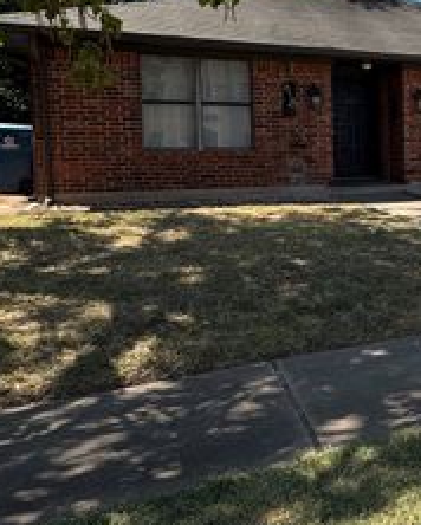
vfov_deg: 44.4
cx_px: 544
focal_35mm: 41
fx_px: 638
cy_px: 195
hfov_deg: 29.5
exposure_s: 1/1256
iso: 50
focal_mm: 2.22
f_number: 2.2
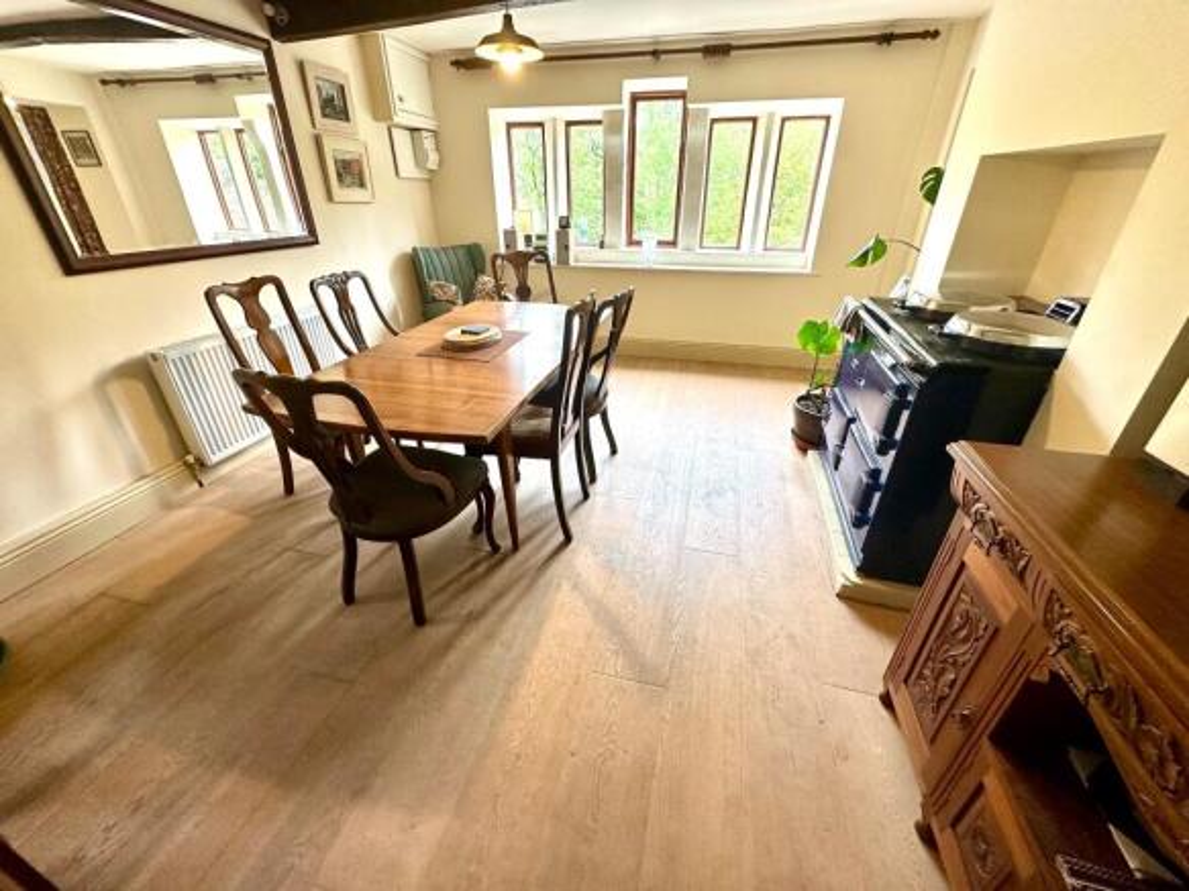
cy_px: 446
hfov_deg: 102.1
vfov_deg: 85.7
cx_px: 594
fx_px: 481
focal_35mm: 14
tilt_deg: -27.8
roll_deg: +0.6
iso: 200
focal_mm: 2.22
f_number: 2.2
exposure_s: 1/100
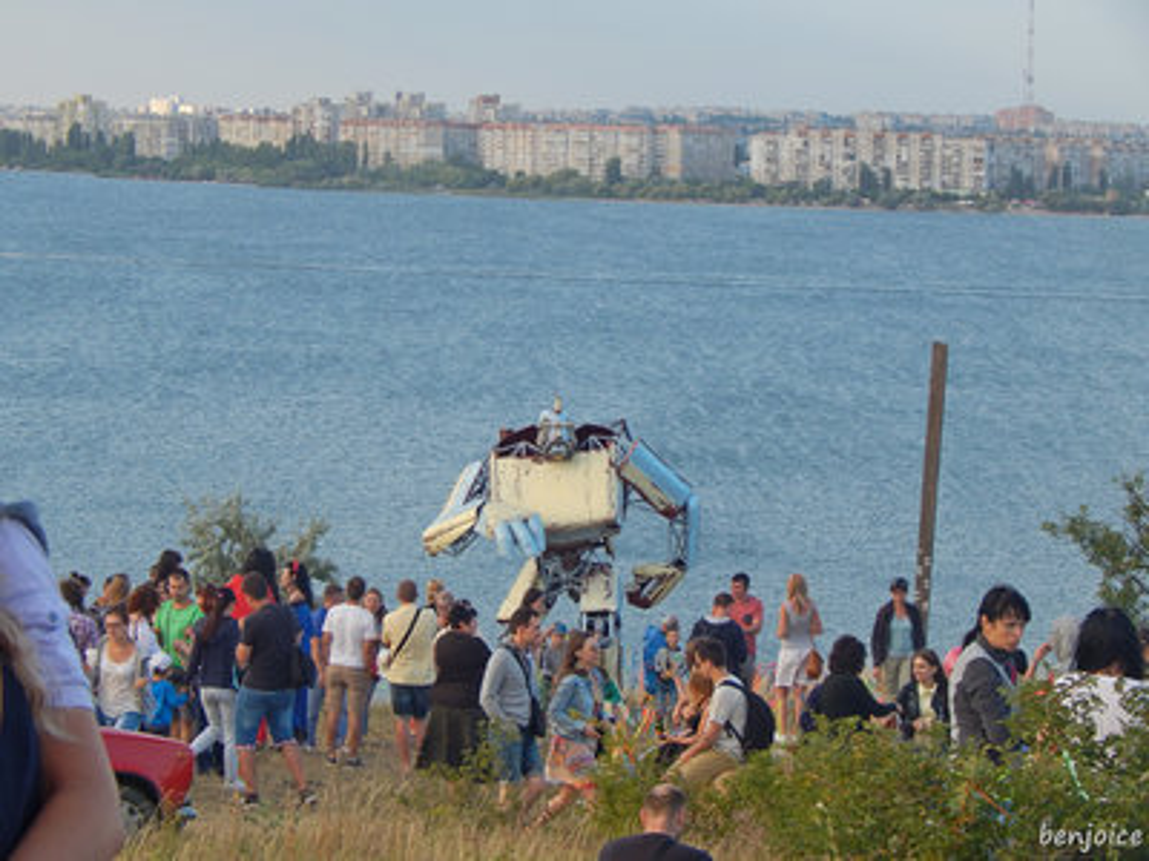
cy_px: 430
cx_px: 574
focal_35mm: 142
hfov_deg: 13.9
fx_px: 4713
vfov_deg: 10.4
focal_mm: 25.3
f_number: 4.9
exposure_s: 1/160
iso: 125
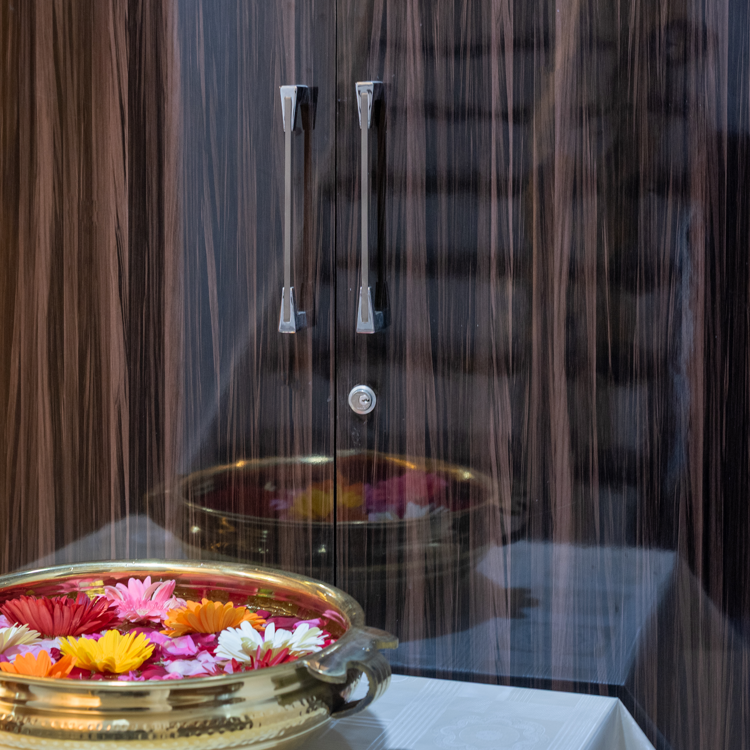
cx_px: 133
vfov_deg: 23.1
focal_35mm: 75
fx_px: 1838
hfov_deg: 22.7
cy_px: 360
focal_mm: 50
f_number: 4.5
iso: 800
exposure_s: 1/15
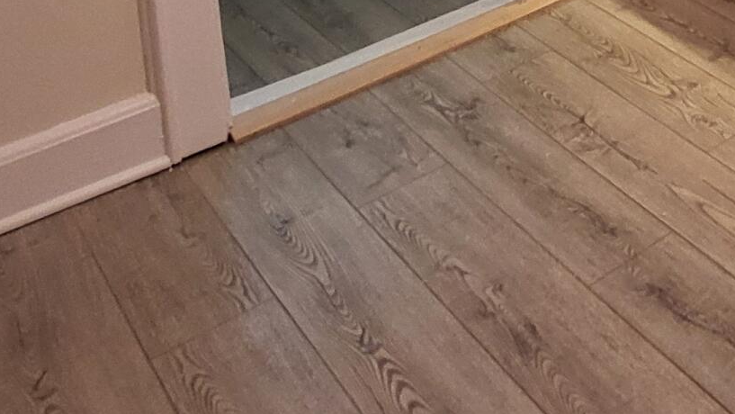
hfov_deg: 32.7
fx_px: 1014
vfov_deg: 18.0
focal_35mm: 52
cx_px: 885
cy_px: -349
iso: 250
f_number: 2.2
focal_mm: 1.74
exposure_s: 1/60
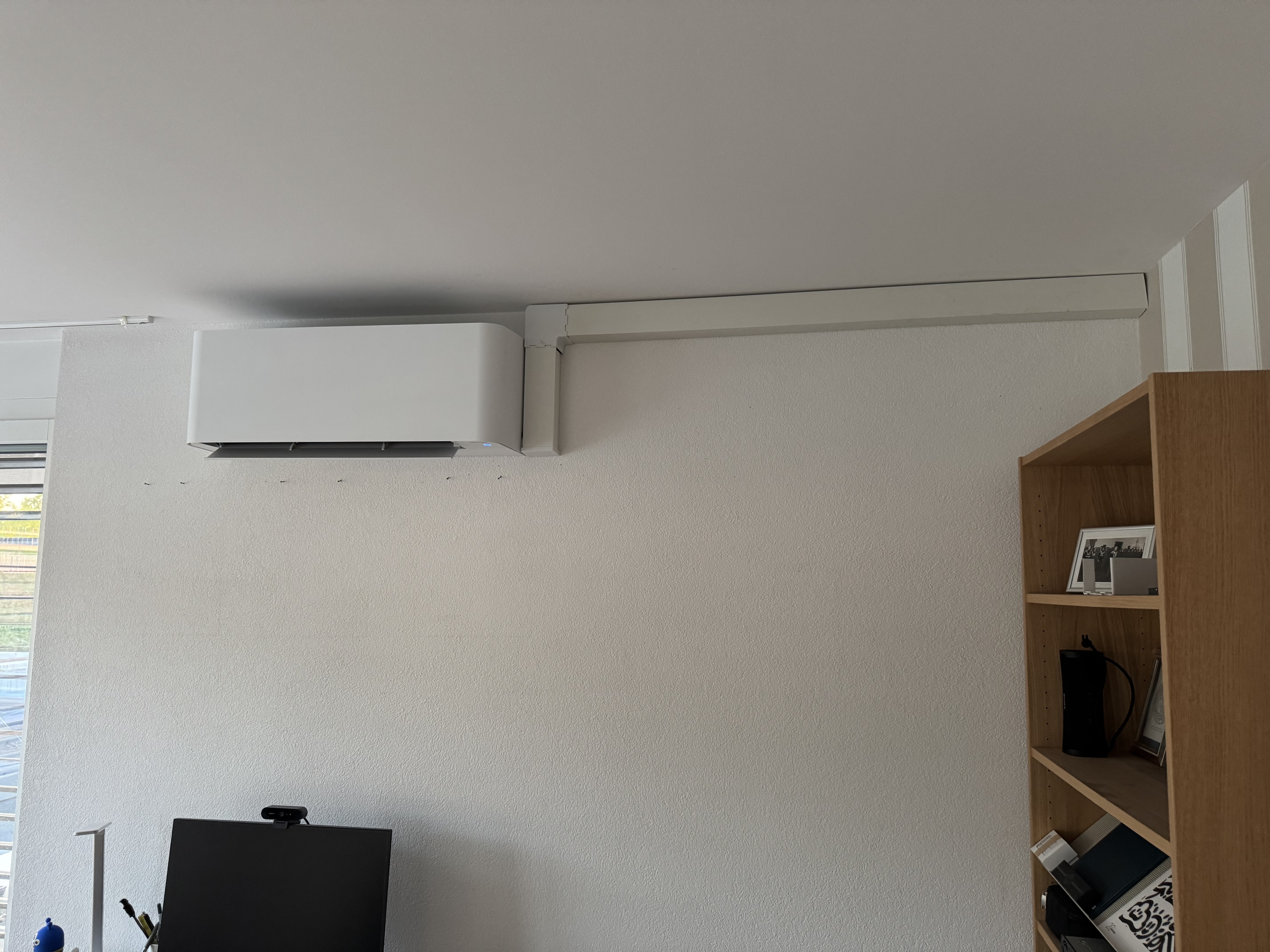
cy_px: 476
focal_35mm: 24
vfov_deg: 56.8
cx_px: 635
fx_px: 881
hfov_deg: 71.6
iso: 320
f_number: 1.78
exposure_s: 1/60
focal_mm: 6.76
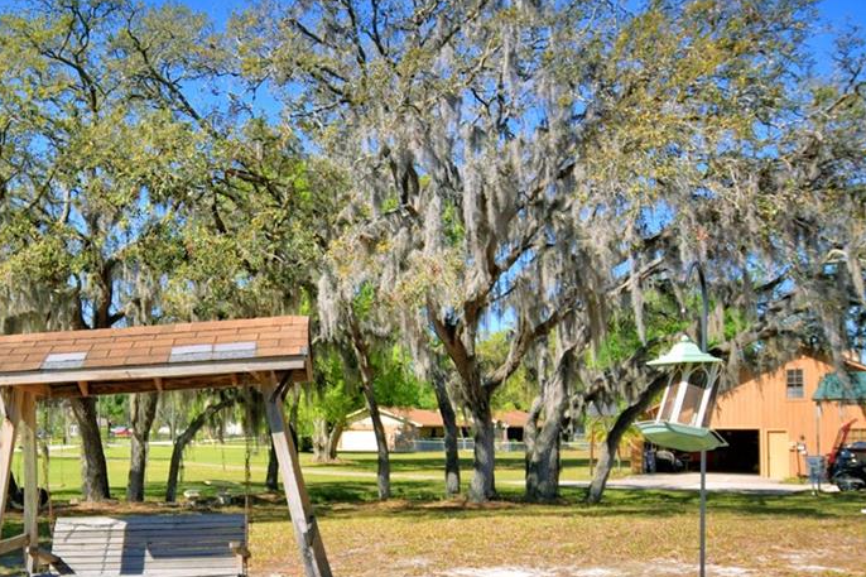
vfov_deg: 37.4
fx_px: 842
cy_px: 388
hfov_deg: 52.4
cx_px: 232
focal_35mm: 35
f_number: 4.5
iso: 100
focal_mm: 10
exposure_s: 1/800
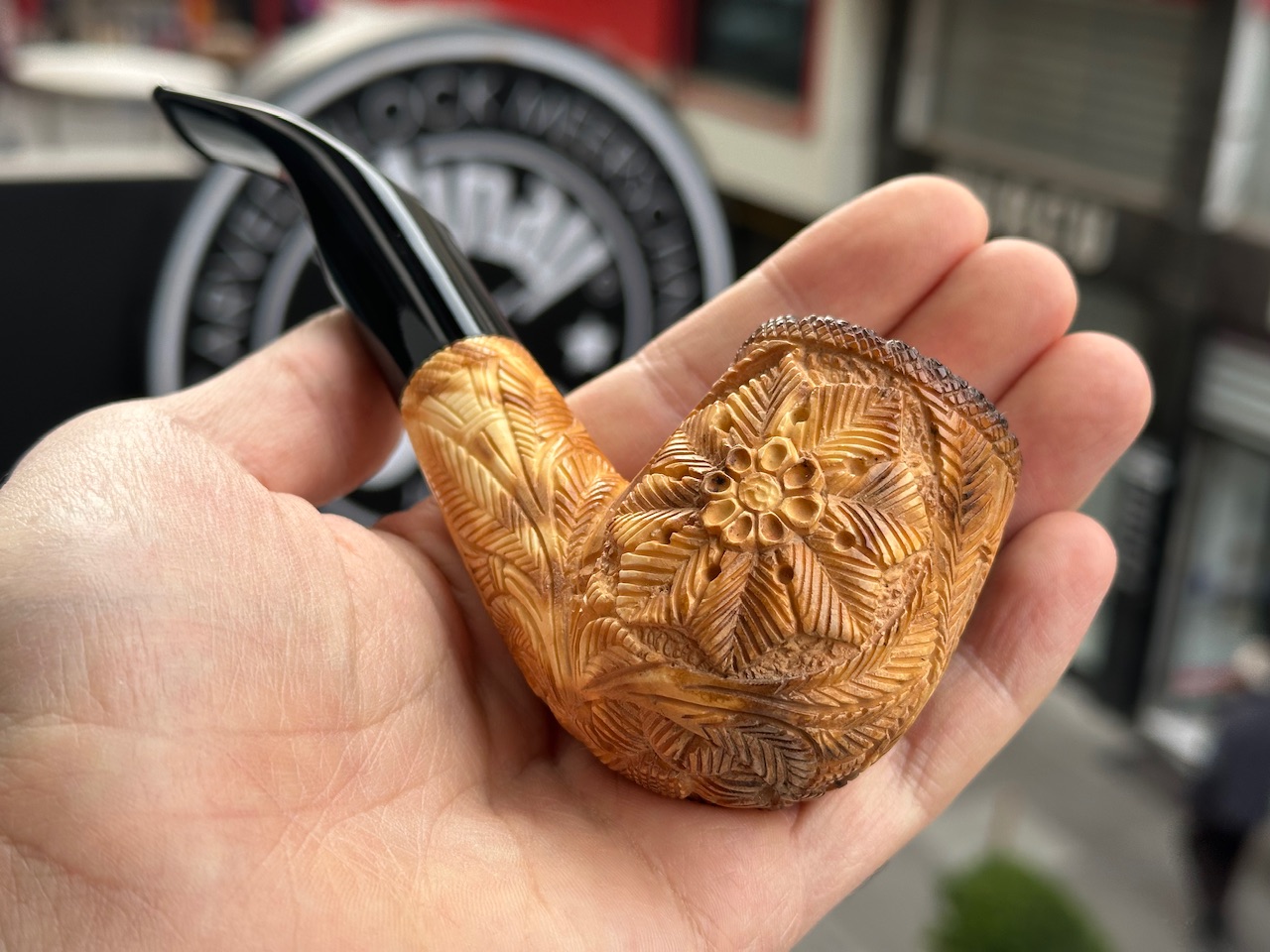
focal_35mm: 48
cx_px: 635
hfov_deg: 39.7
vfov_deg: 30.3
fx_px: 1761
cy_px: 476
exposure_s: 1/568
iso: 64
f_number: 1.78
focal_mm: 6.86
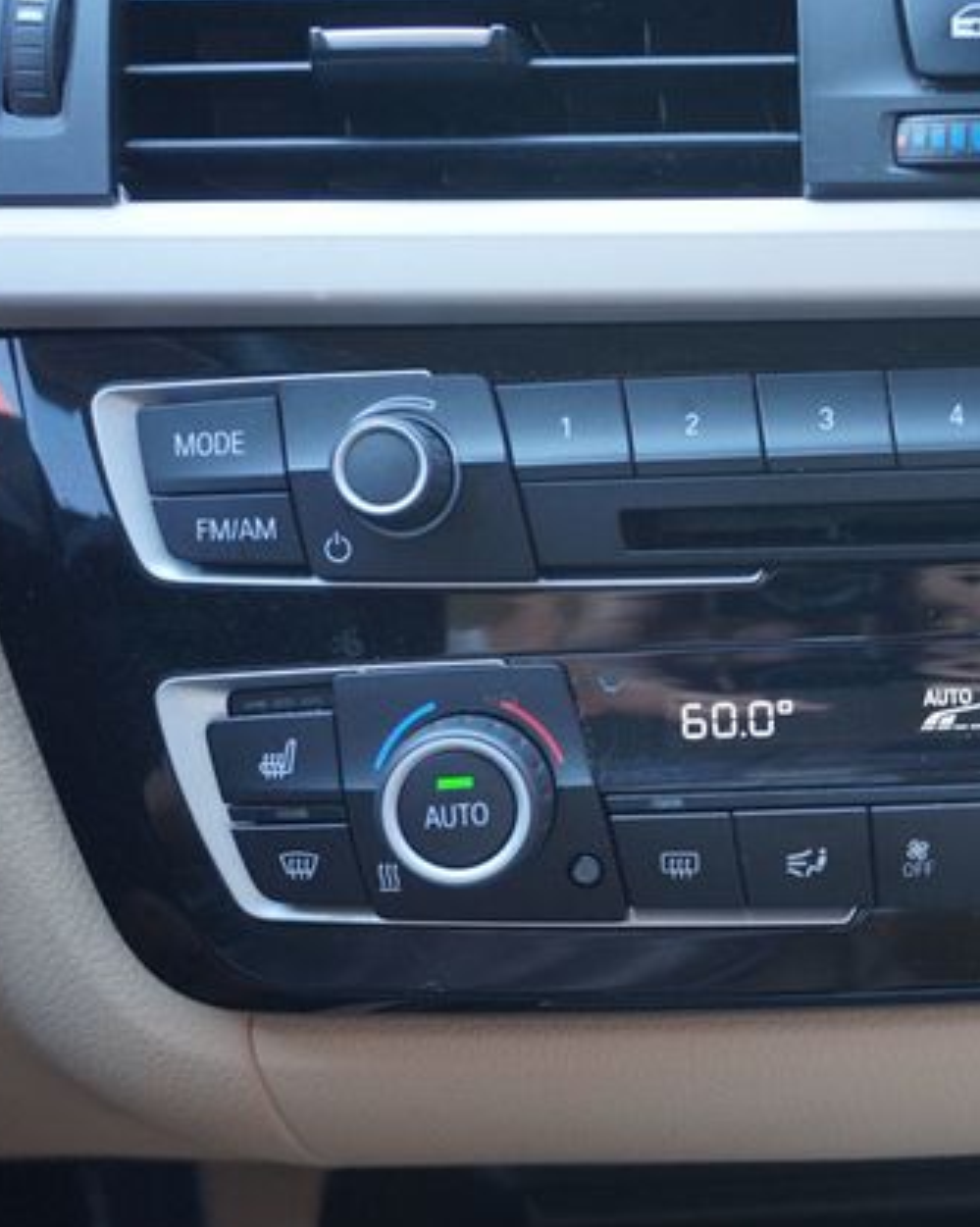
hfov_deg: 29.1
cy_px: 621
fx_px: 1805
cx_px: 898
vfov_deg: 37.6
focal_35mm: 50
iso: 500
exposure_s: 1/60
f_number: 4
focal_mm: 23
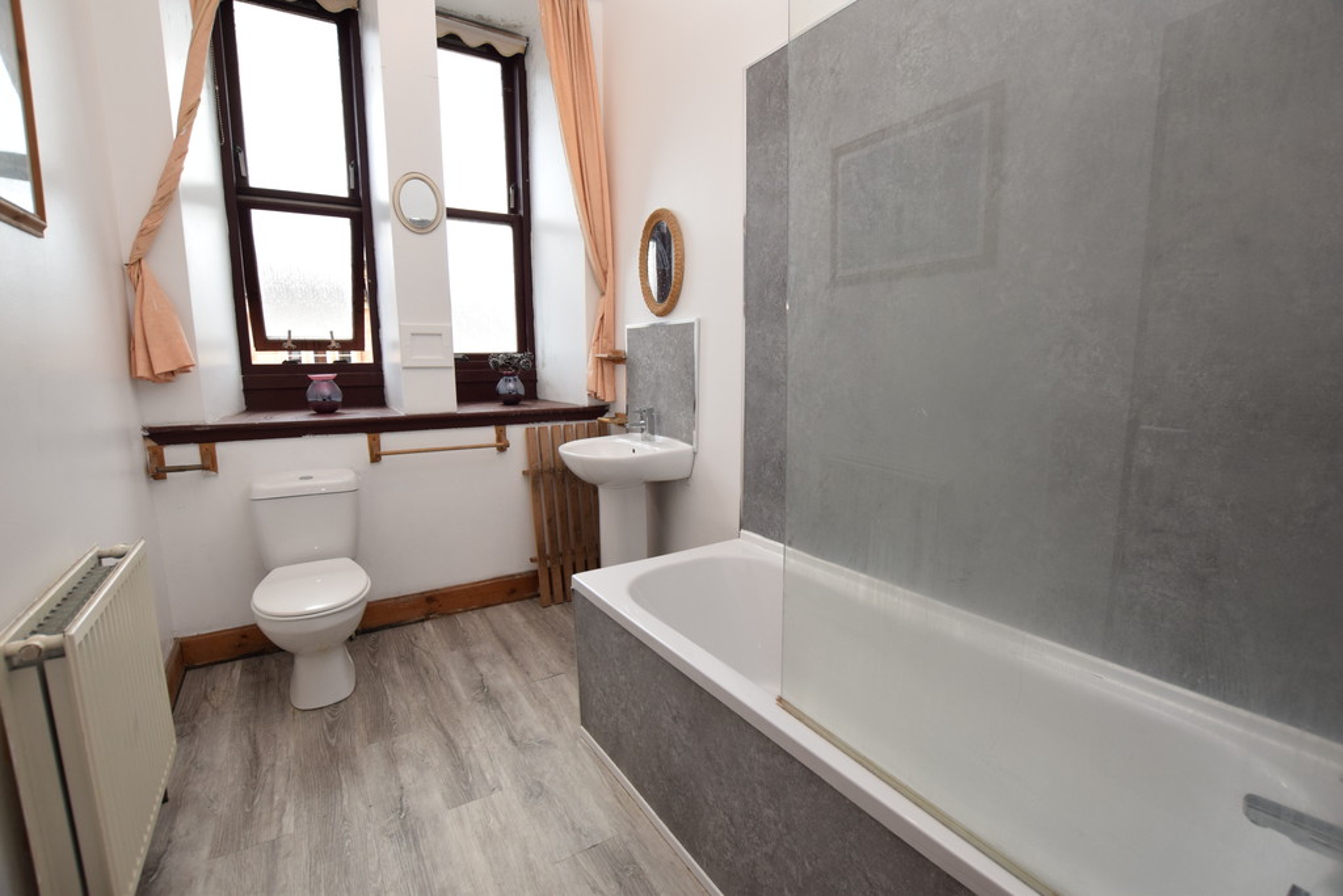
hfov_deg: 100.4
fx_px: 560
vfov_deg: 77.3
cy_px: 448
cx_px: 672
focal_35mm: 15
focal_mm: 10
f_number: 5.6
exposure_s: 1/125
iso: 720
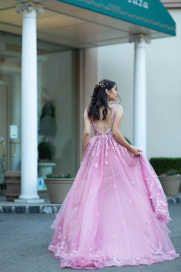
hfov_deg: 14.5
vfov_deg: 21.7
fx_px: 711
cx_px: 87
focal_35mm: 94
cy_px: 127
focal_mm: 85
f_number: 2
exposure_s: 1/640
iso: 250
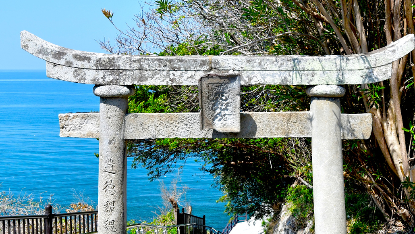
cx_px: 266
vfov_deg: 19.7
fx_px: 671
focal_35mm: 61
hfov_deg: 34.1
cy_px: 135
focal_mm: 20
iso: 200
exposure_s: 1/160
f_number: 8
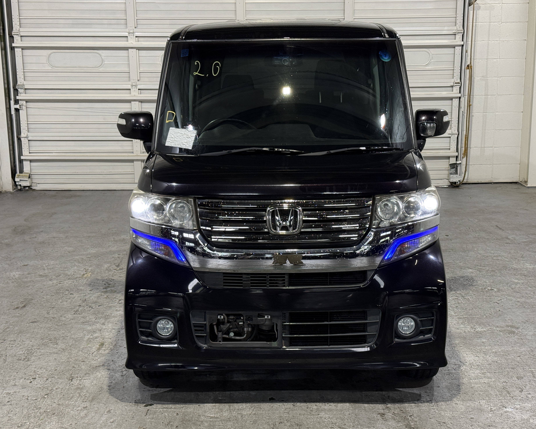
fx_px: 809
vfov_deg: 29.7
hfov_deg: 36.6
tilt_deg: -11.8
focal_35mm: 51
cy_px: 216
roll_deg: +0.1
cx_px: 281
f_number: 1.78
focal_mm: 6.76
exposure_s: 1/60
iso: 160
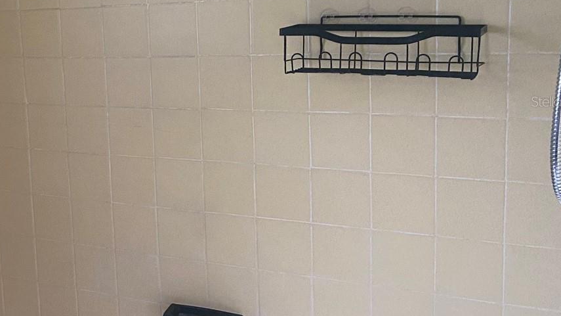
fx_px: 788
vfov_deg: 22.5
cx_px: 68
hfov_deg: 37.0
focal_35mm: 53
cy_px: 101
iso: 500
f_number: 1.8
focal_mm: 4.25
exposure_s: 1/40
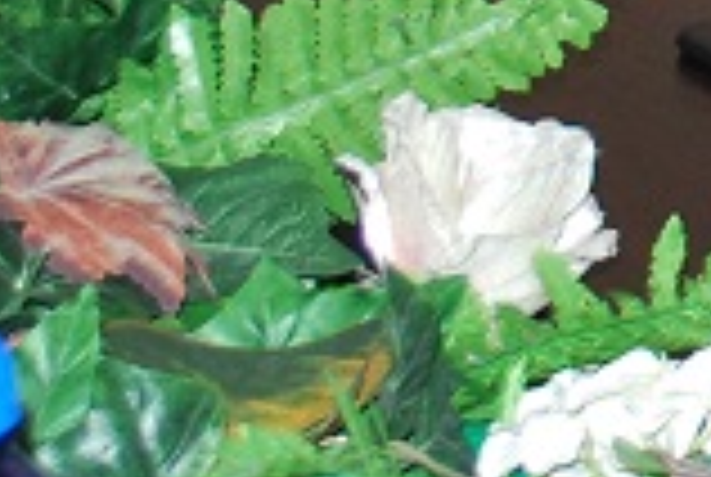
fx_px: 4887
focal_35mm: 247
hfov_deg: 7.8
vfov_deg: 5.4
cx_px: 1562
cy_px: -754
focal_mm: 26
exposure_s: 1/60
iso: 400
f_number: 4.5
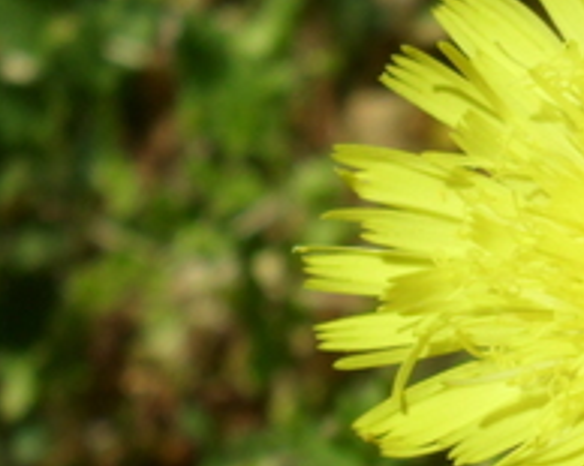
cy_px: 340
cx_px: 823
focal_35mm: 150
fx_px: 2591
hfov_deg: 12.3
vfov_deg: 10.3
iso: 100
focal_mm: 6.3
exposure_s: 1/350
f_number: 8.4
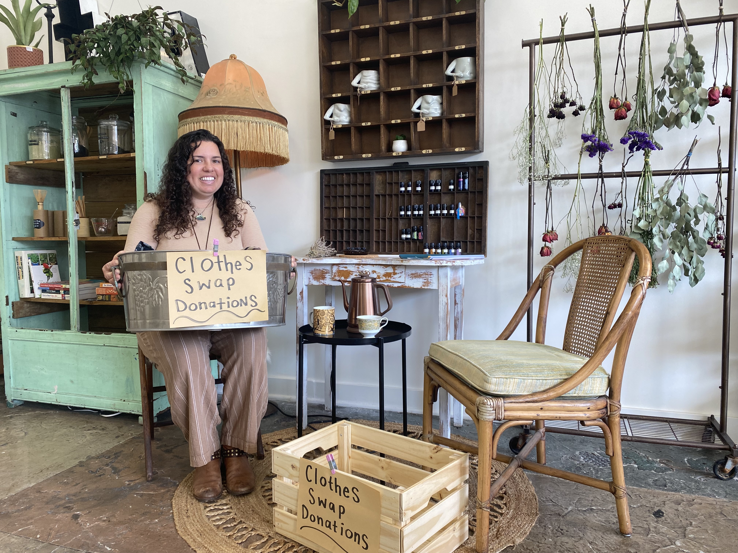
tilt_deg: -4.0
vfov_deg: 53.1
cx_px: 369
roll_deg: +0.9
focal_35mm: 26
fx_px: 554
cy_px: 276
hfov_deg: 67.3
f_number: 1.8
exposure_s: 1/120
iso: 80
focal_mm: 4.25
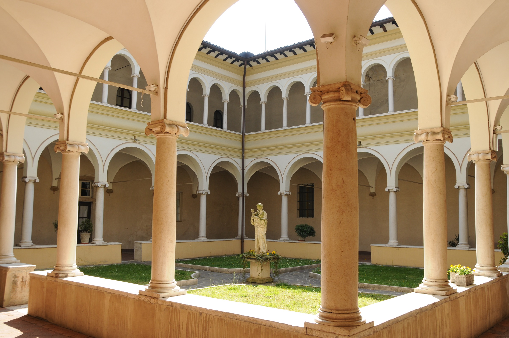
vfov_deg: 39.9
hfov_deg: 57.3
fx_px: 466
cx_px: 254
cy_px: 169
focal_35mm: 33
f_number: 6.3
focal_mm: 22
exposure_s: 1/160
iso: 200
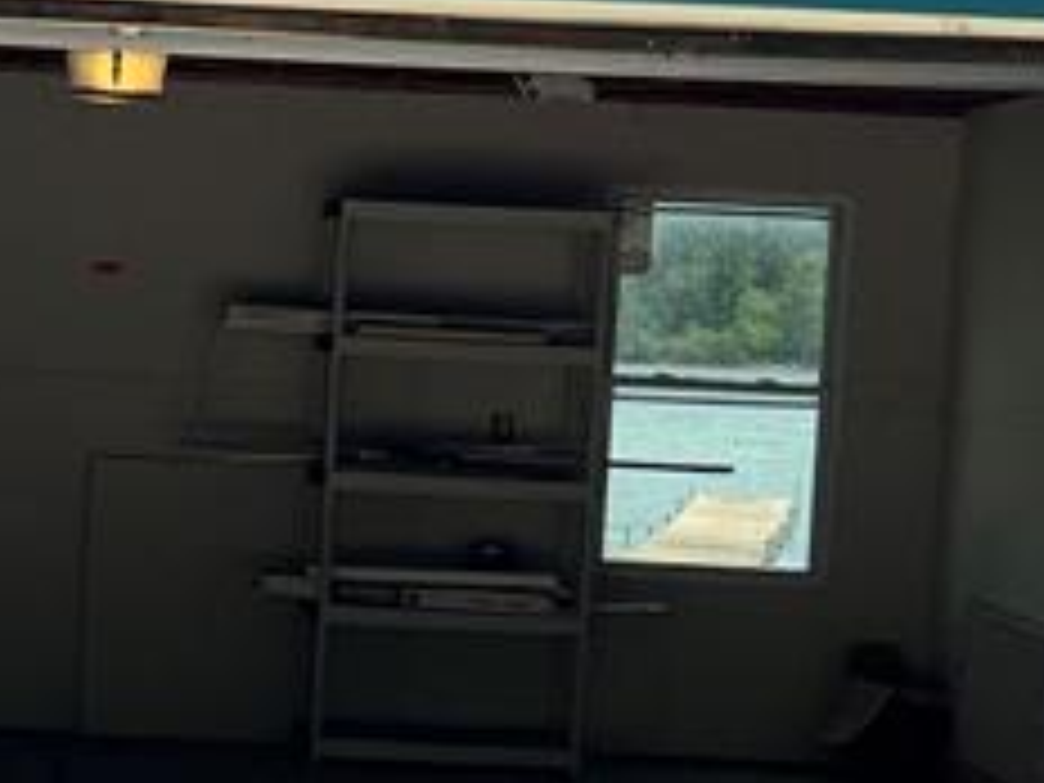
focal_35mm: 115
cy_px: 472
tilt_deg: -3.8
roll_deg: -2.9
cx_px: 108
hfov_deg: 16.9
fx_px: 3468
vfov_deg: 12.9
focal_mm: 5.7
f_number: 1.5
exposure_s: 1/2513
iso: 50
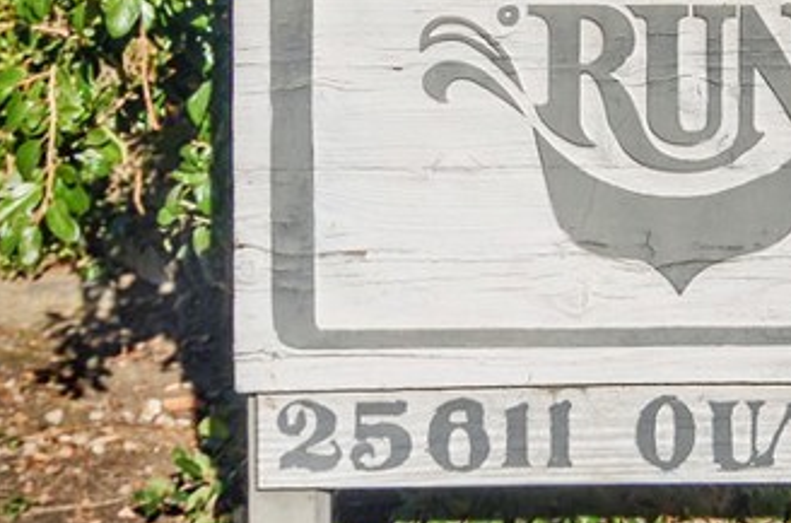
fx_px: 1644
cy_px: 22
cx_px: 789
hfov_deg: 25.7
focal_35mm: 75
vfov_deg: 17.7
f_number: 4
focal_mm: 16
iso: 100
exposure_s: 1/320
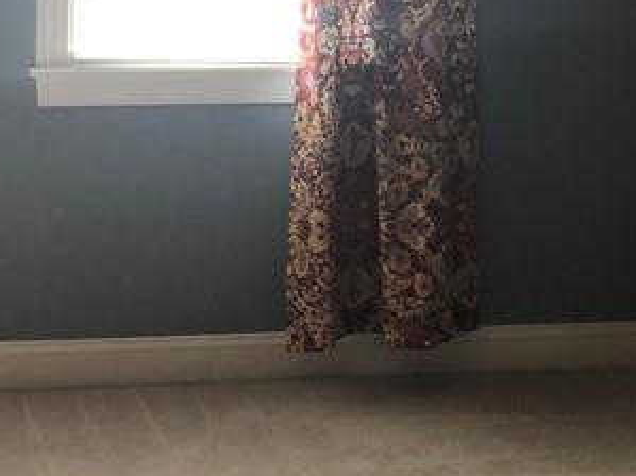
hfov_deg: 20.1
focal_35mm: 96
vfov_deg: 14.9
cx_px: 68
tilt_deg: -3.4
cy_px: -81
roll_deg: -1.4
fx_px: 1763
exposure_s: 1/30
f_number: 1.8
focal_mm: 4
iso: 25
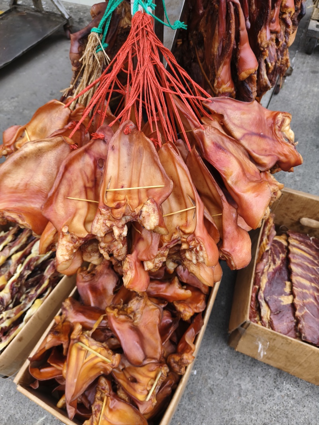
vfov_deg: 73.9
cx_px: 160
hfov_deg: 58.9
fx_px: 283
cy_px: 212
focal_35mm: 23
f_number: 1.88
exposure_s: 1/300
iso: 250
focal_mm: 5.56
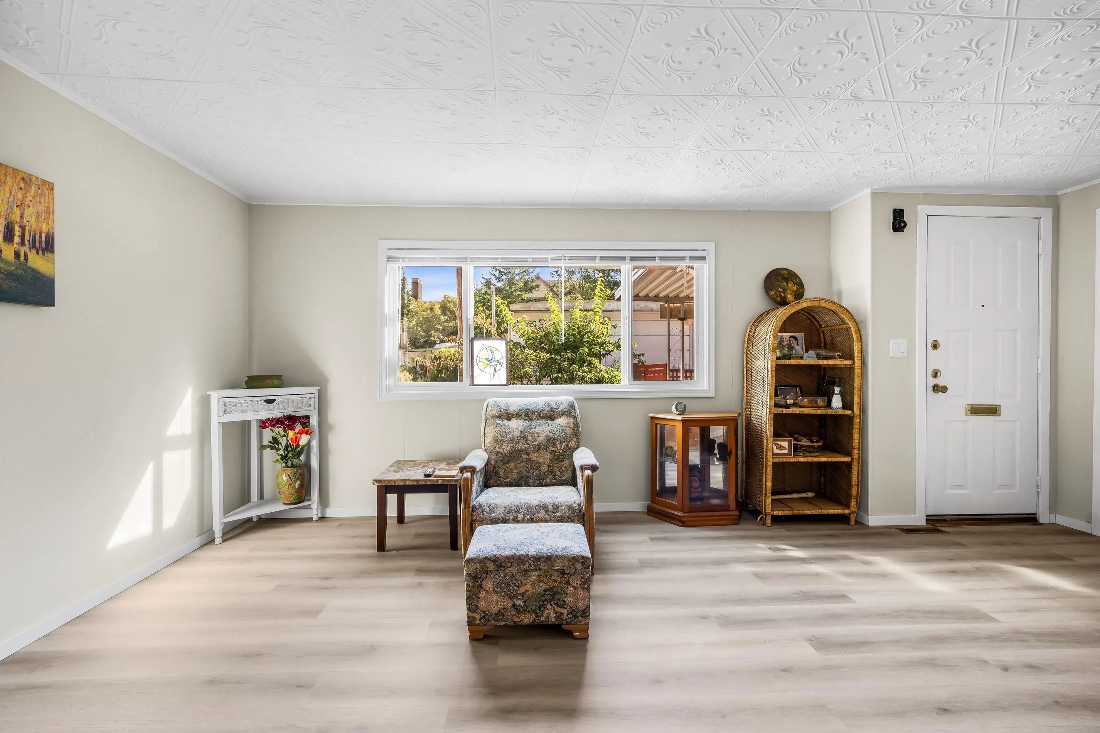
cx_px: 542
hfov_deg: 102.2
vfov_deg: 79.0
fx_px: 444
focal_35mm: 15
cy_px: 365
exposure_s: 1.6
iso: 250
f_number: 10
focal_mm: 9
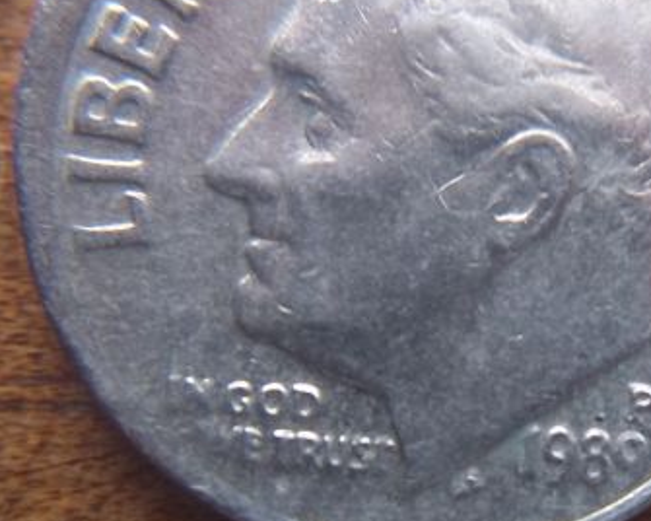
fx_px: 1214
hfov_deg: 29.8
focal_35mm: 63
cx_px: 424
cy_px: 257
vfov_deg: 24.2
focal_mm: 6.5
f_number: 3.1
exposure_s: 1/80
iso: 80
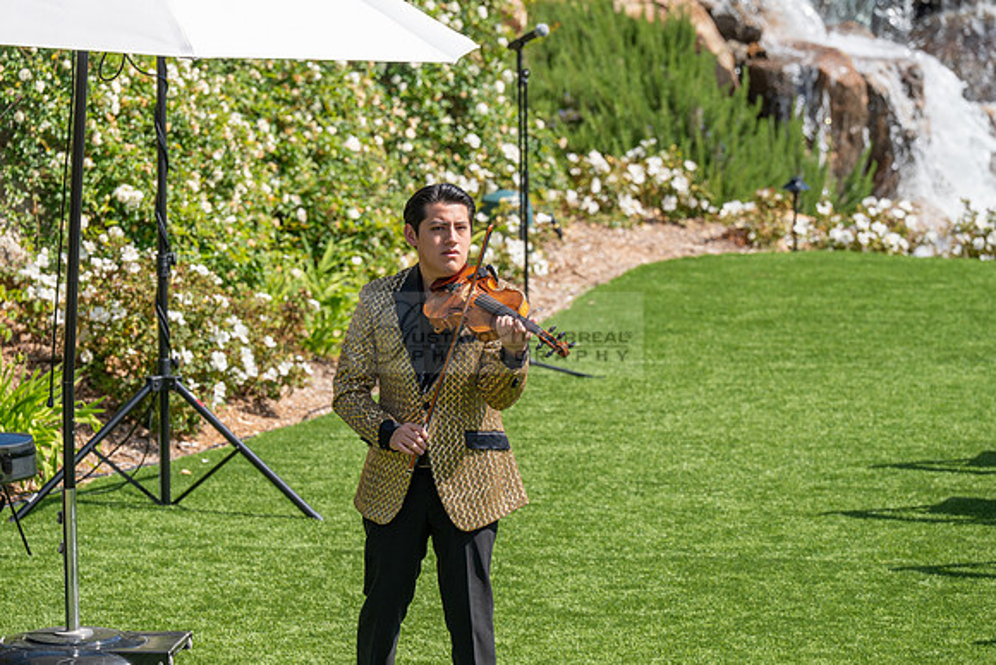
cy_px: 332
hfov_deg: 10.3
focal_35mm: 200
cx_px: 498
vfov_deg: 6.9
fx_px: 5534
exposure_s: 1/1000
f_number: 5.6
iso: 200
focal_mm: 200
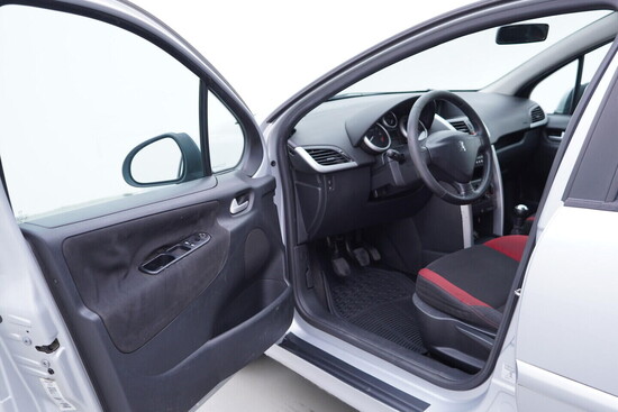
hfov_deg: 53.1
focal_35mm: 36
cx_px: 309
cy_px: 206
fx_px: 618
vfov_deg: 36.9
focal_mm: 24
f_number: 2.8
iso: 125
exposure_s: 1/40
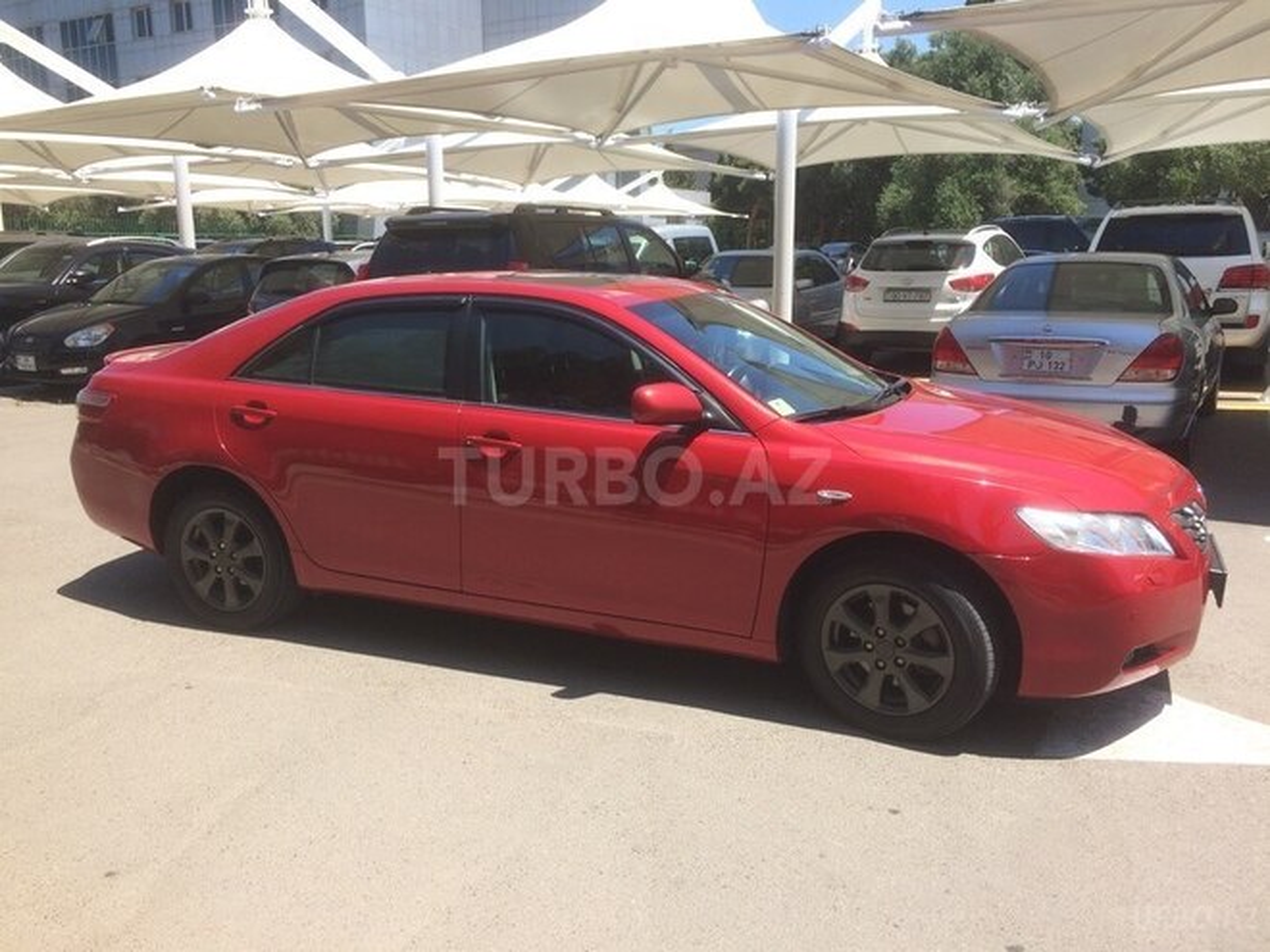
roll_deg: +3.4
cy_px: 476
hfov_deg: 61.7
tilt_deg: -12.5
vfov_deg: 48.2
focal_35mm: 29
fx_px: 1064
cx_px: 635
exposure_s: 1/1140
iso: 32
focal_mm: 4.15
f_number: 2.2
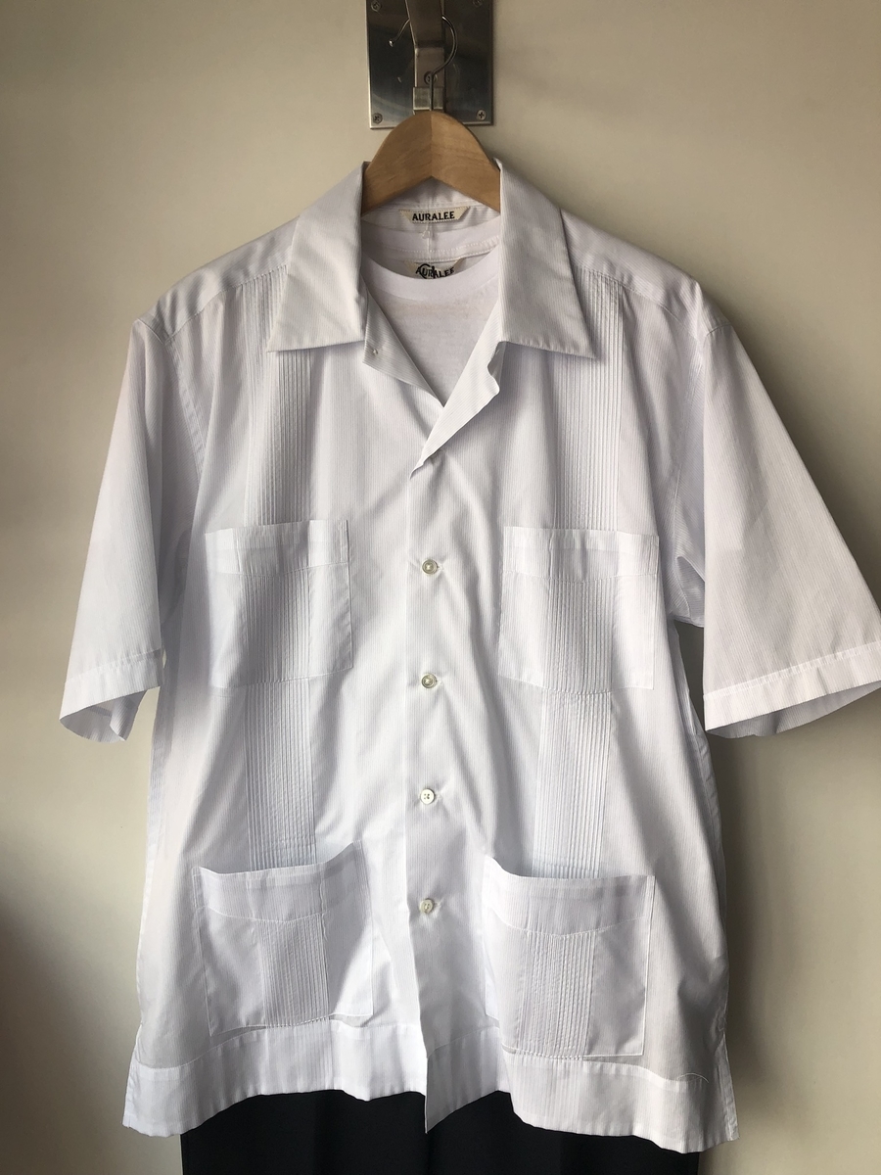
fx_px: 950
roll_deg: +0.6
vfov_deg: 63.4
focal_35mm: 28
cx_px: 440
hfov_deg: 49.7
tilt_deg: -6.9
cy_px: 588
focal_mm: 4
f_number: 1.8
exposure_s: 1/120
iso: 40
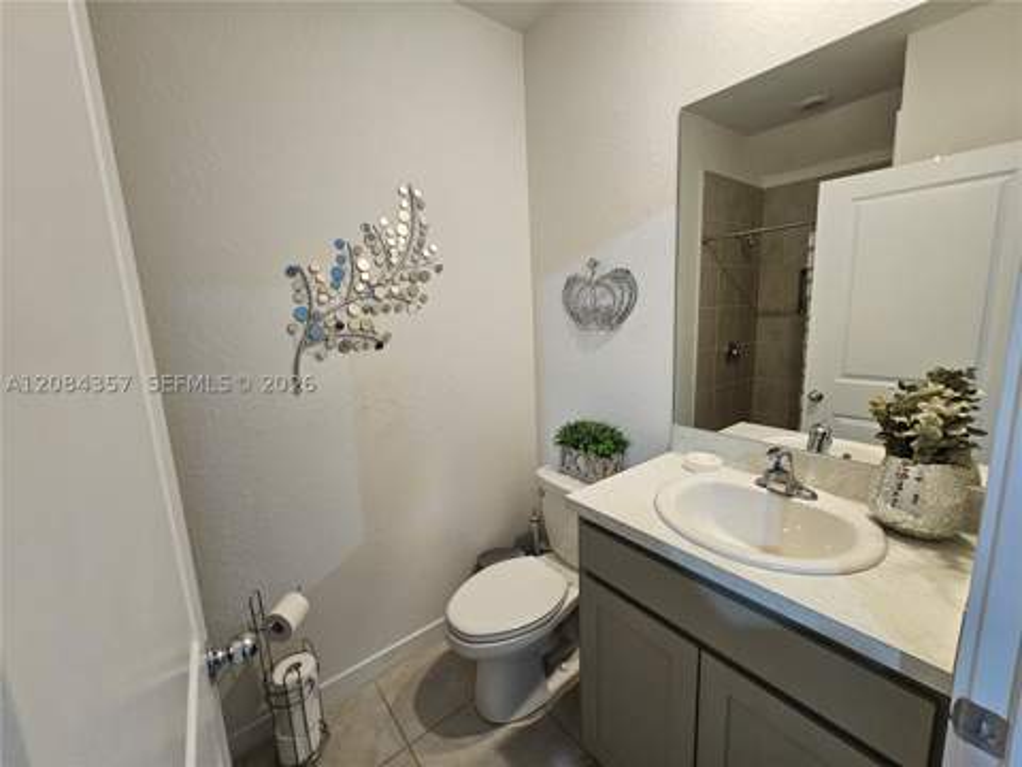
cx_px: 511
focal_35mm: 13
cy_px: 384
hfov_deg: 106.2
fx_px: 384
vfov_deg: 89.9
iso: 160
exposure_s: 1/60
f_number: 2.2
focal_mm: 2.2
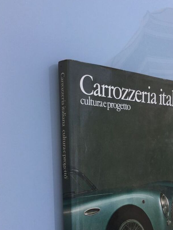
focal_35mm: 51
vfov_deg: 36.9
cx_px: 117
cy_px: 160
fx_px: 340
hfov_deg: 28.4
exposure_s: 1/101
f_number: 2.4
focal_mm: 3.3
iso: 25
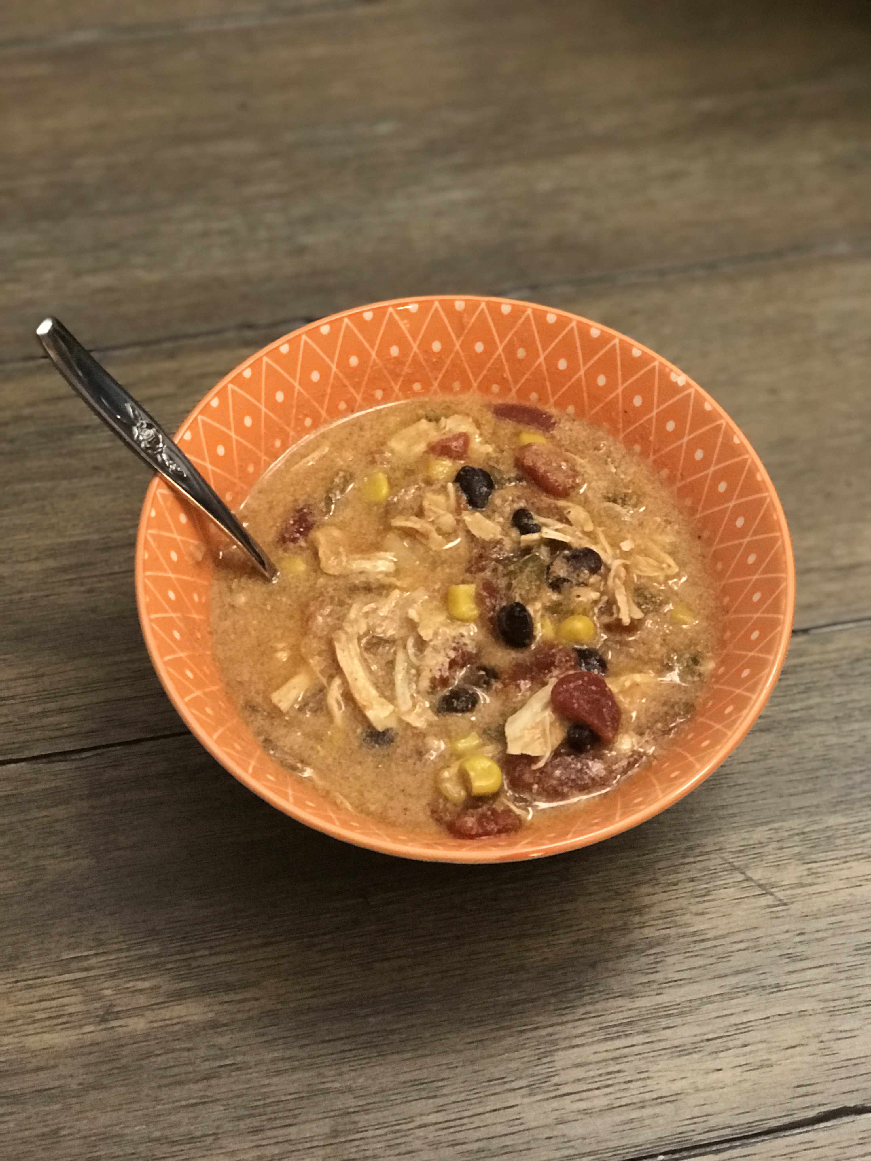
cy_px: 580
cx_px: 436
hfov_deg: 25.7
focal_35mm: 57
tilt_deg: -59.6
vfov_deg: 33.8
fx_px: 1912
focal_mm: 6.6
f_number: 2.8
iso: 800
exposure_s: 1/60
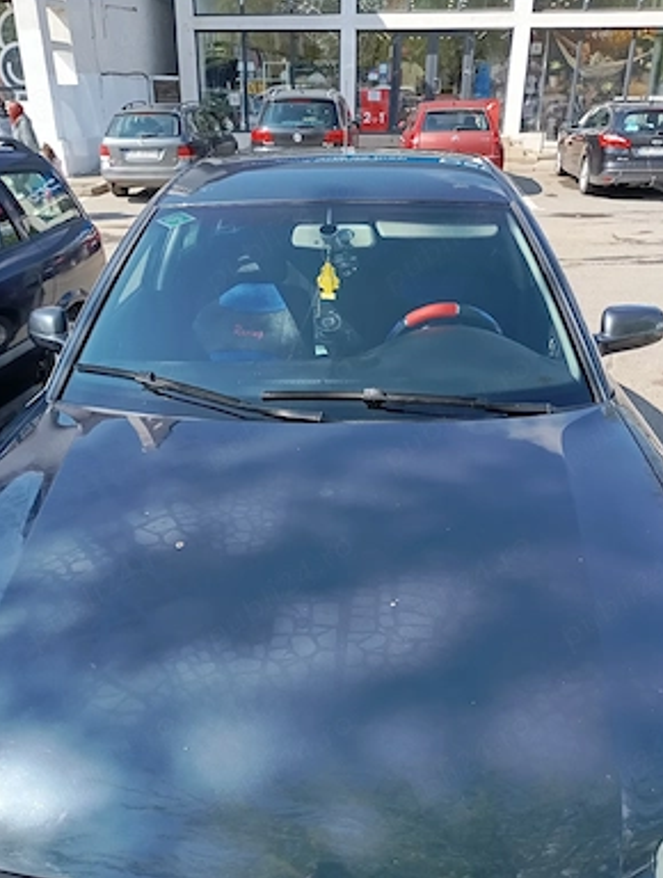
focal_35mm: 29
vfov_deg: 61.5
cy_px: 439
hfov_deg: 48.4
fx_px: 737
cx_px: 325
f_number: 1.8
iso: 101
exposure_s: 1/154
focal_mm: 4.27
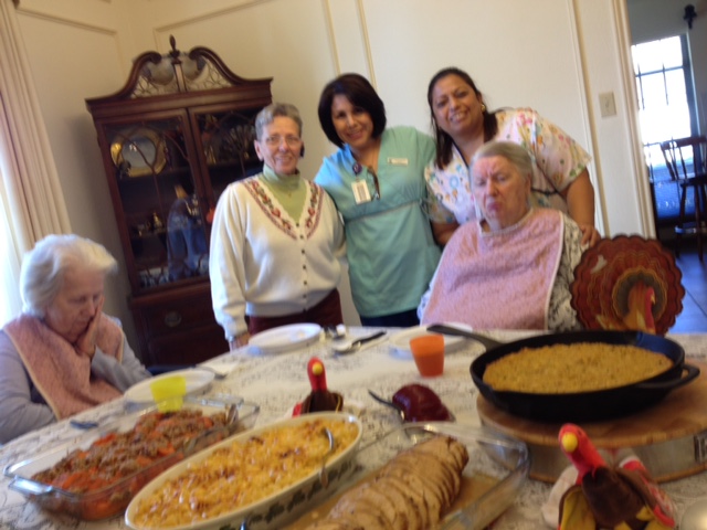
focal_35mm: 35
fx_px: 715
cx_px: 354
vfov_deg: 40.7
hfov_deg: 52.6
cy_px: 265
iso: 50
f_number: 2.4
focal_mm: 4.28
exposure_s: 1/20
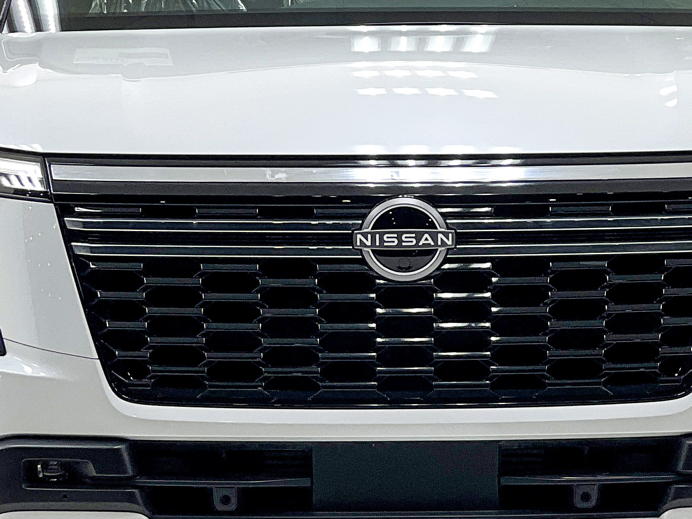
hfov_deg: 9.9
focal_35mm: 199
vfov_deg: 7.5
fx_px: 3978
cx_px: 388
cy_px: 280
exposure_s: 1/120
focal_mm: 9
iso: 40
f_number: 2.8
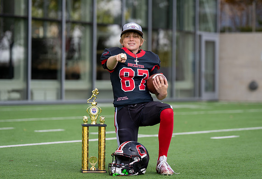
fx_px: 1027
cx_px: 146
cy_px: 79
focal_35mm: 140
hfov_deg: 14.5
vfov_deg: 10.0
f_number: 2.8
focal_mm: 118
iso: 100
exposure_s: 1/400
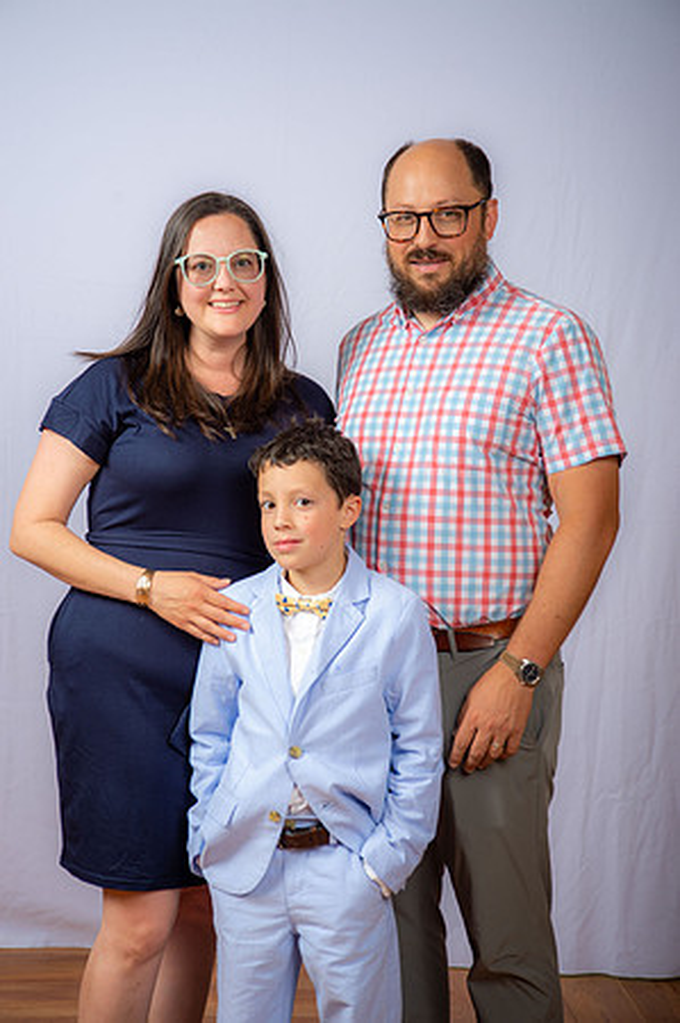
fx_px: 1846
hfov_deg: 20.9
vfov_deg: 31.0
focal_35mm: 65
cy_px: 512
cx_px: 340
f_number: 6.3
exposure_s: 1/160
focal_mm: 65
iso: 250
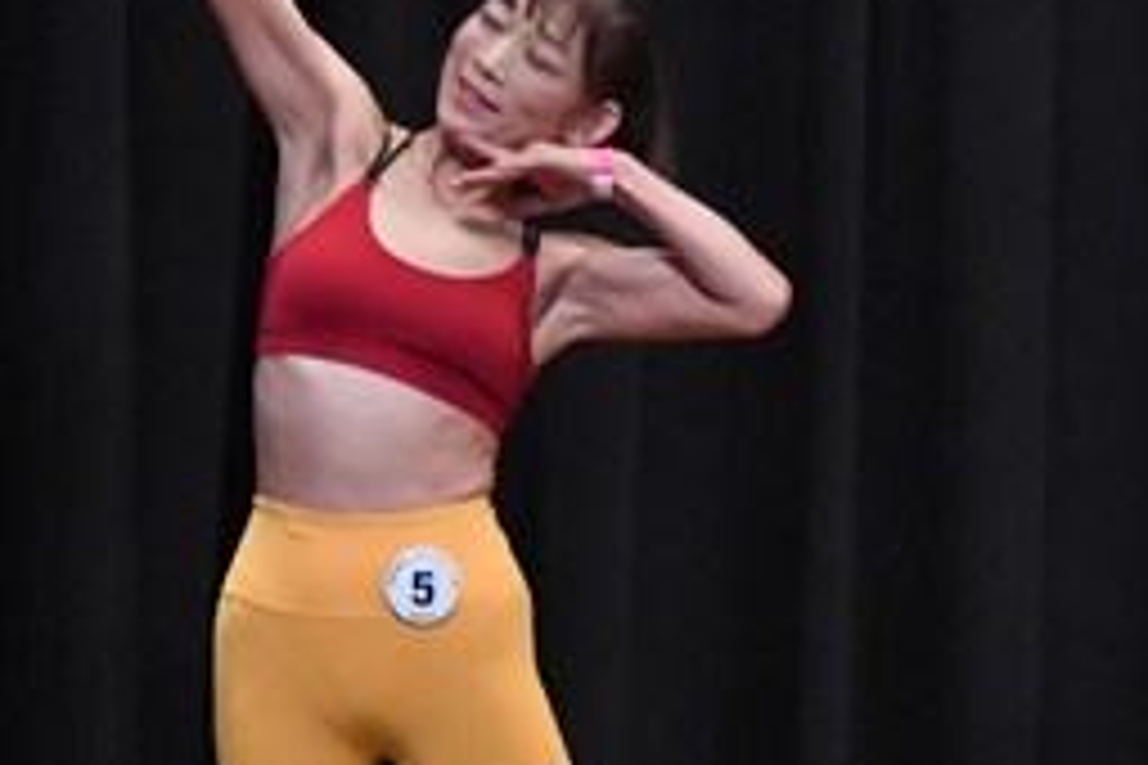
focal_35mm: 568
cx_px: 772
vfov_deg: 2.4
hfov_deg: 3.6
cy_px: 554
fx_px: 18111
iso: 8000
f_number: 5.6
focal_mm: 125
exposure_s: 1/400
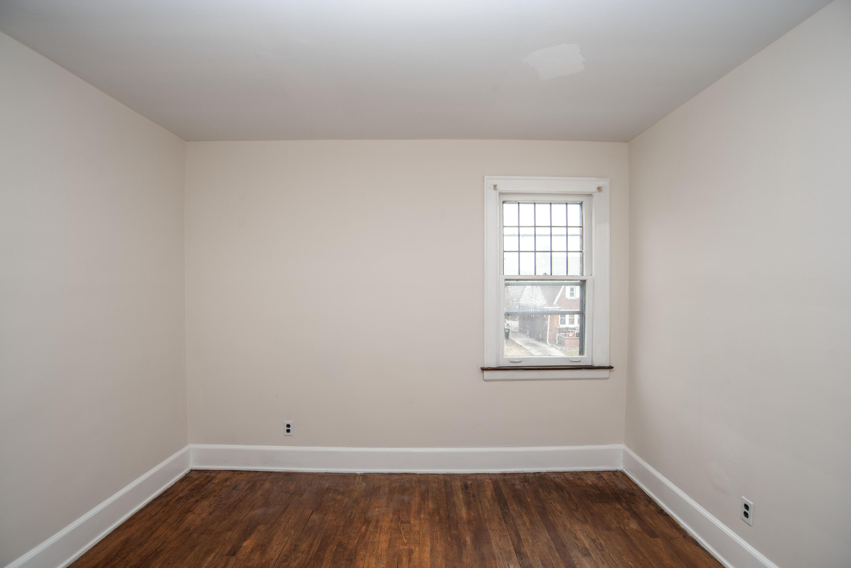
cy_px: 284
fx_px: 426
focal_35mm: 18
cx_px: 426
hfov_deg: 90.0
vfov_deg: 67.4
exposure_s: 1/60
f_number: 8
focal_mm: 18
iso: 200
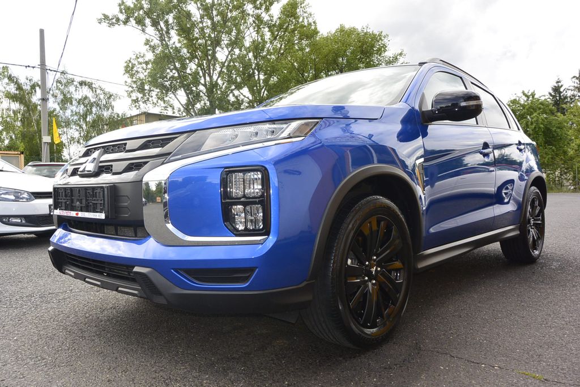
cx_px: 290
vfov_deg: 47.9
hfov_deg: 67.4
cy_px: 194
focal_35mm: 27
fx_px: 435
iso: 160
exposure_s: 1/250
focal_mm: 10
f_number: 6.3
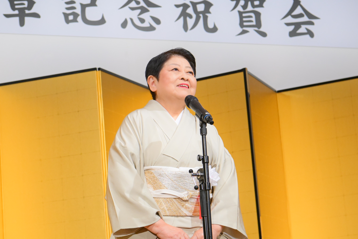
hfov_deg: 19.5
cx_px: 179
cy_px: 120
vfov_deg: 13.0
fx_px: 1044
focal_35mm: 105
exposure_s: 1/320
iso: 4000
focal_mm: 70
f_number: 5.6
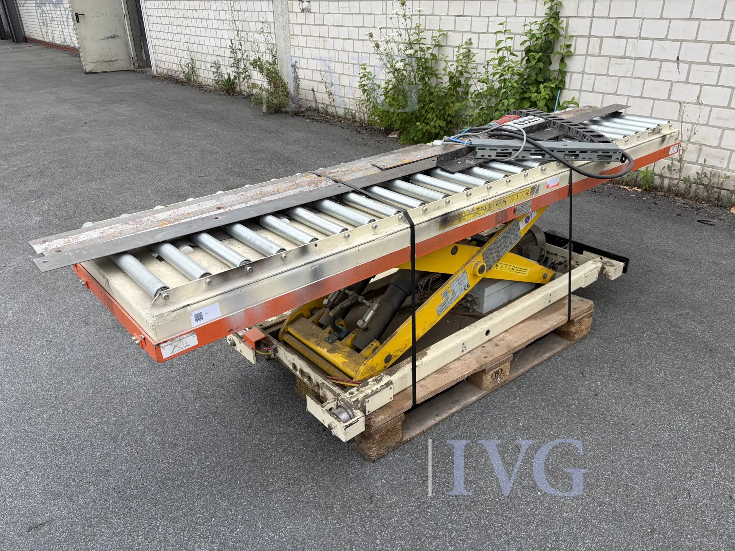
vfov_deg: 53.1
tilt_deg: -27.5
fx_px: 552
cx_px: 368
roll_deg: +1.2
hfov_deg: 67.3
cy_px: 276
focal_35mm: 26
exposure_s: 1/270
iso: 40
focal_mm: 5.96
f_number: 1.6
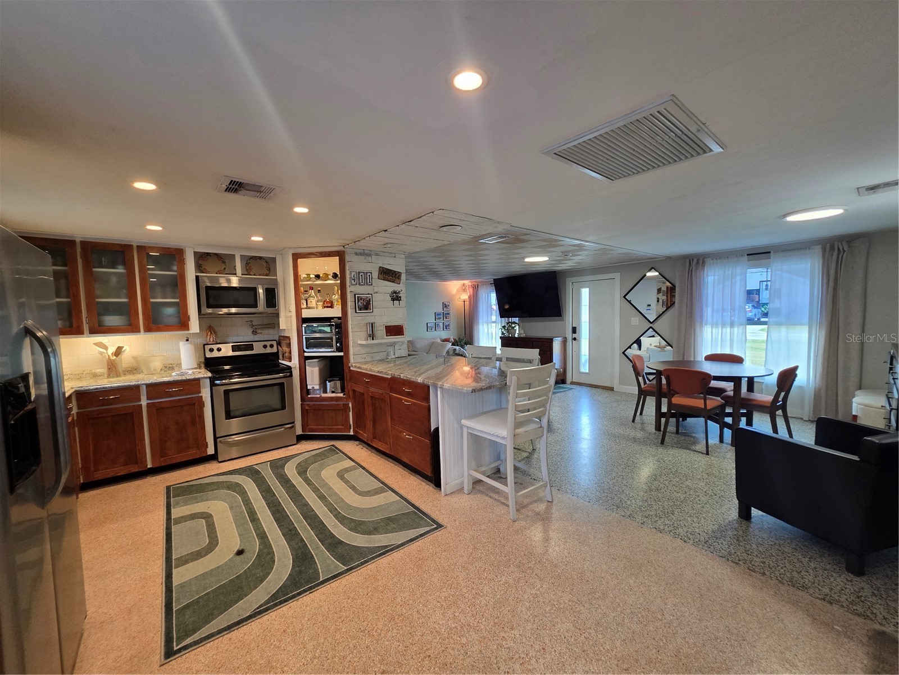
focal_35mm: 13
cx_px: 450
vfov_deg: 89.9
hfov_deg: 106.2
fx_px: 338
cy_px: 338
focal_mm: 2.2
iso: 250
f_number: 1.9
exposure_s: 1/120
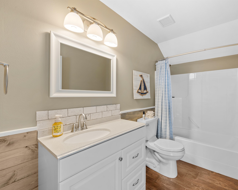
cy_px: 96
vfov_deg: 80.4
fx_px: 113
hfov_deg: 92.2
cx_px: 139
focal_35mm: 16
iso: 100
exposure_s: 1
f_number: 8
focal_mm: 14
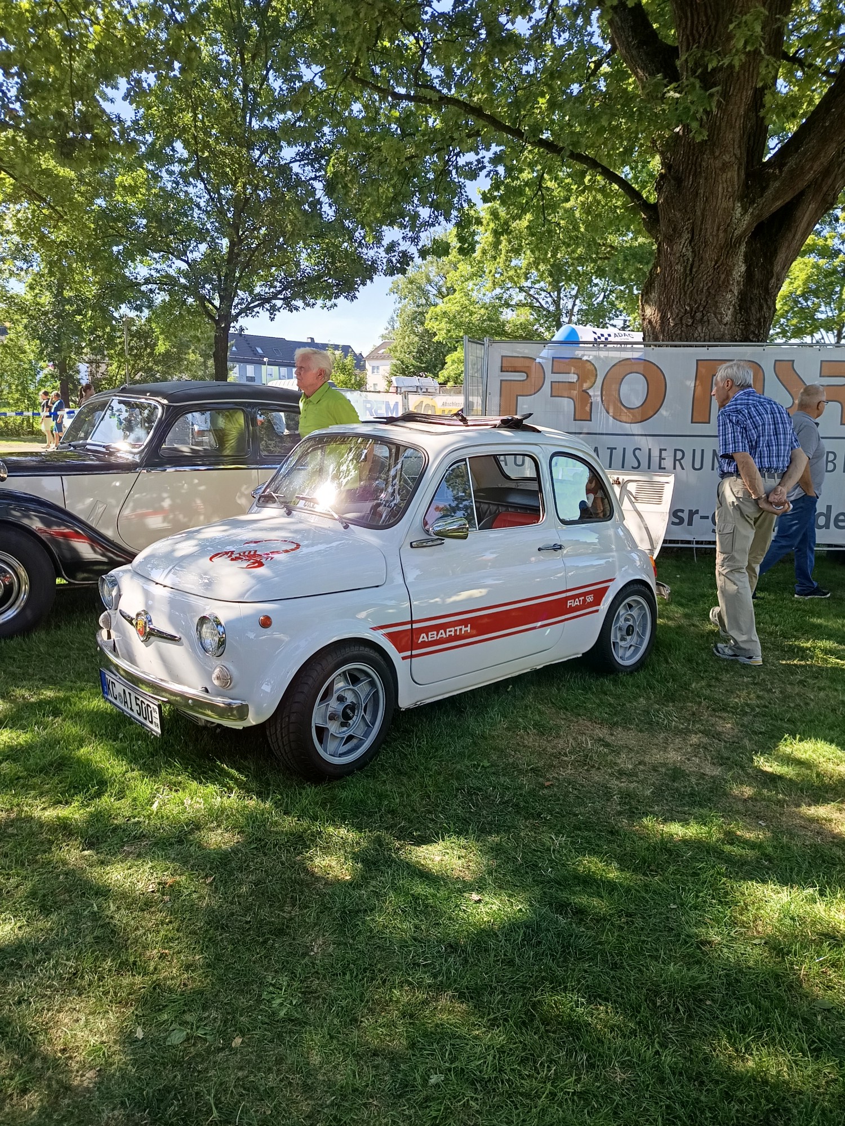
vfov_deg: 71.6
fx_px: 781
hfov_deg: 56.8
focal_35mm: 24
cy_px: 563
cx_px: 422
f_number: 1.7
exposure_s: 1/100
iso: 71
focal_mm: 5.31
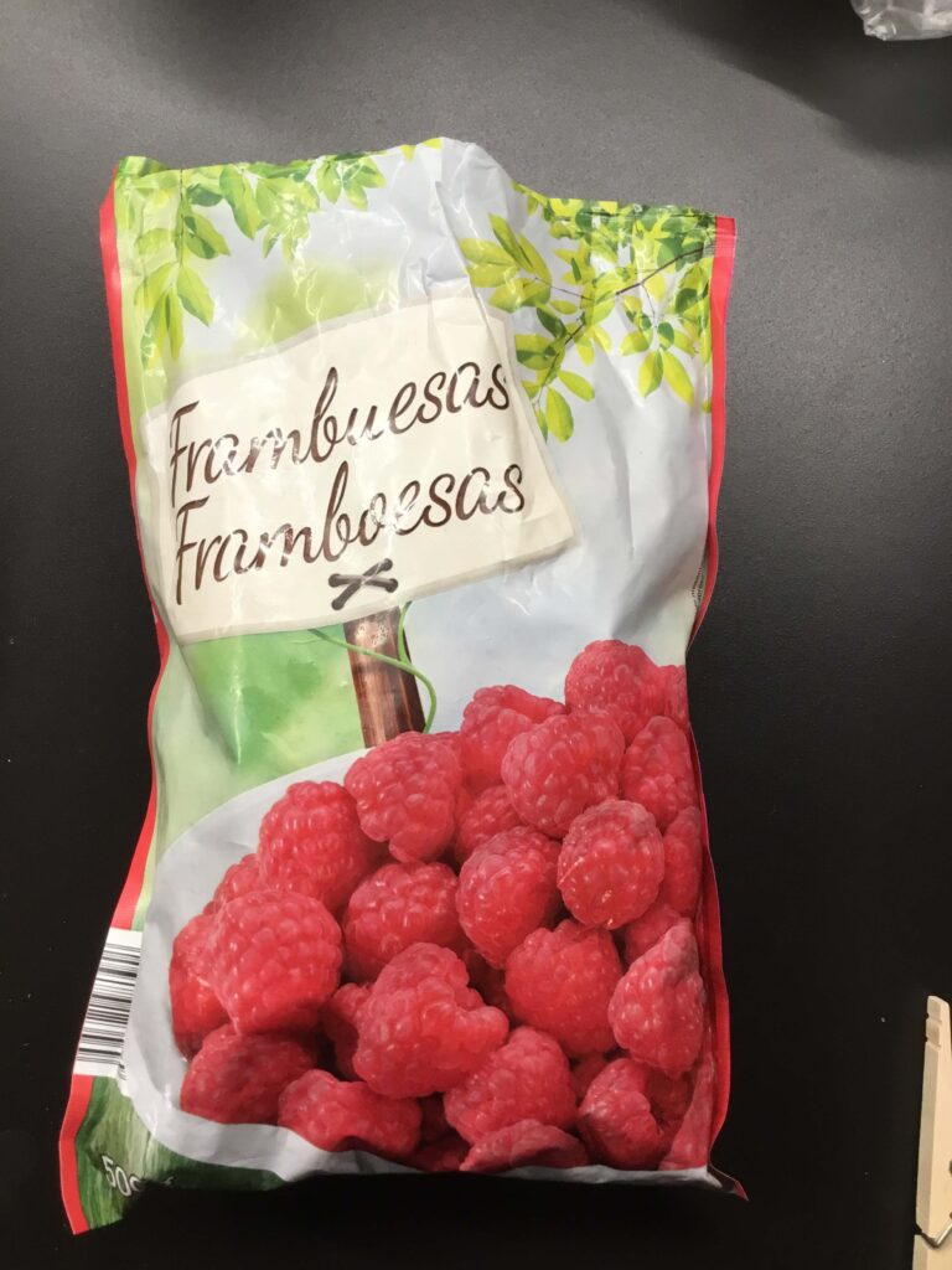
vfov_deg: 58.4
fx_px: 1137
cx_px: 476
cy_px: 635
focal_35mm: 31
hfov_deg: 45.4
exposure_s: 1/33
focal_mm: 3.3
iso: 64
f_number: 2.4
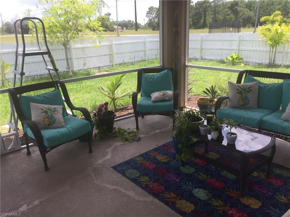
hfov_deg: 61.7
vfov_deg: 48.2
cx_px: 145
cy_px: 108
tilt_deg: -15.9
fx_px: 243
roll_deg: +1.4
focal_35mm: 29
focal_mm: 4.15
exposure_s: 1/408
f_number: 2.2
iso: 32
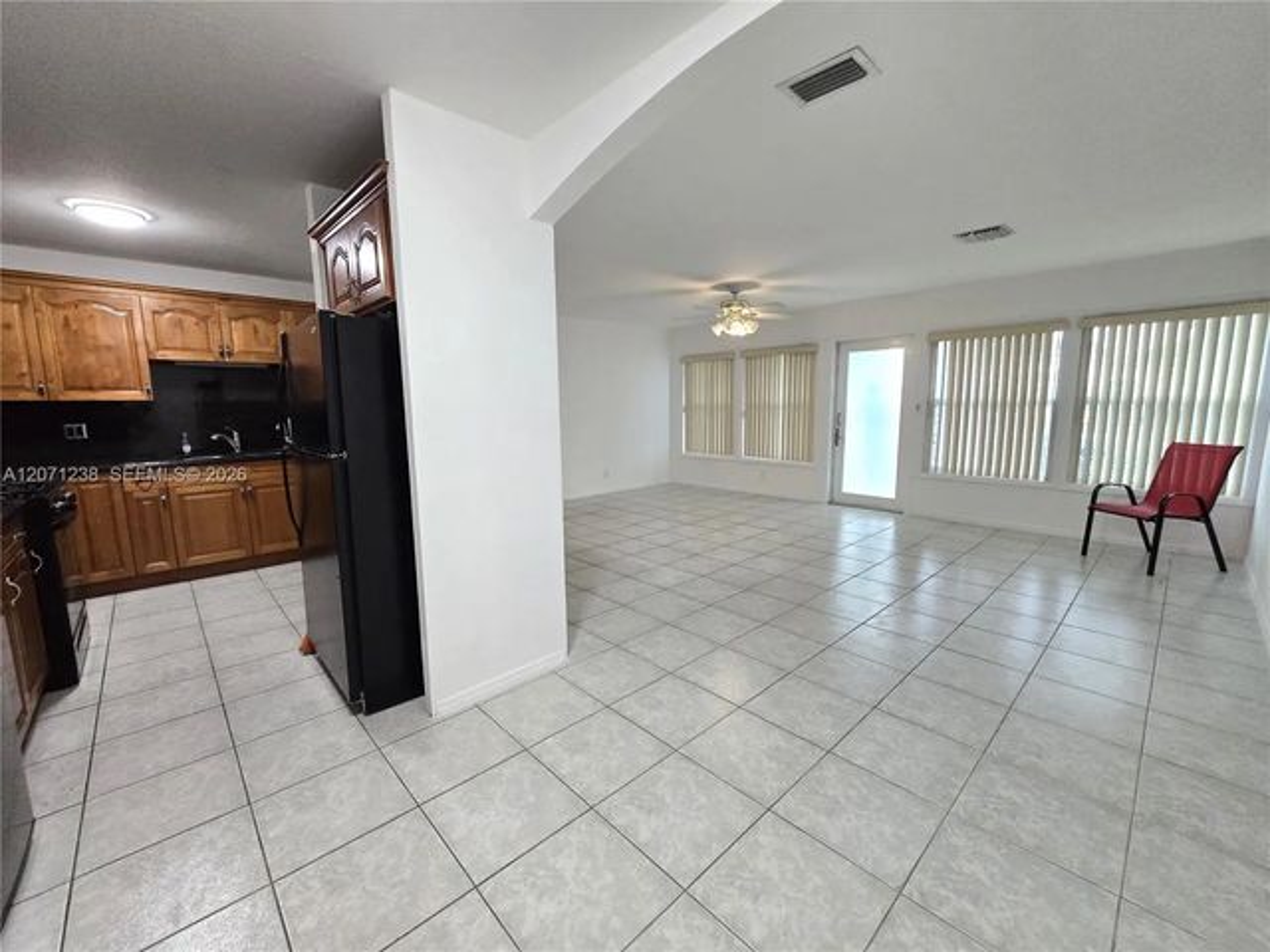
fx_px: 477
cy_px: 476
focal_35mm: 13
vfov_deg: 89.9
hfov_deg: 106.2
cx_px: 635
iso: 320
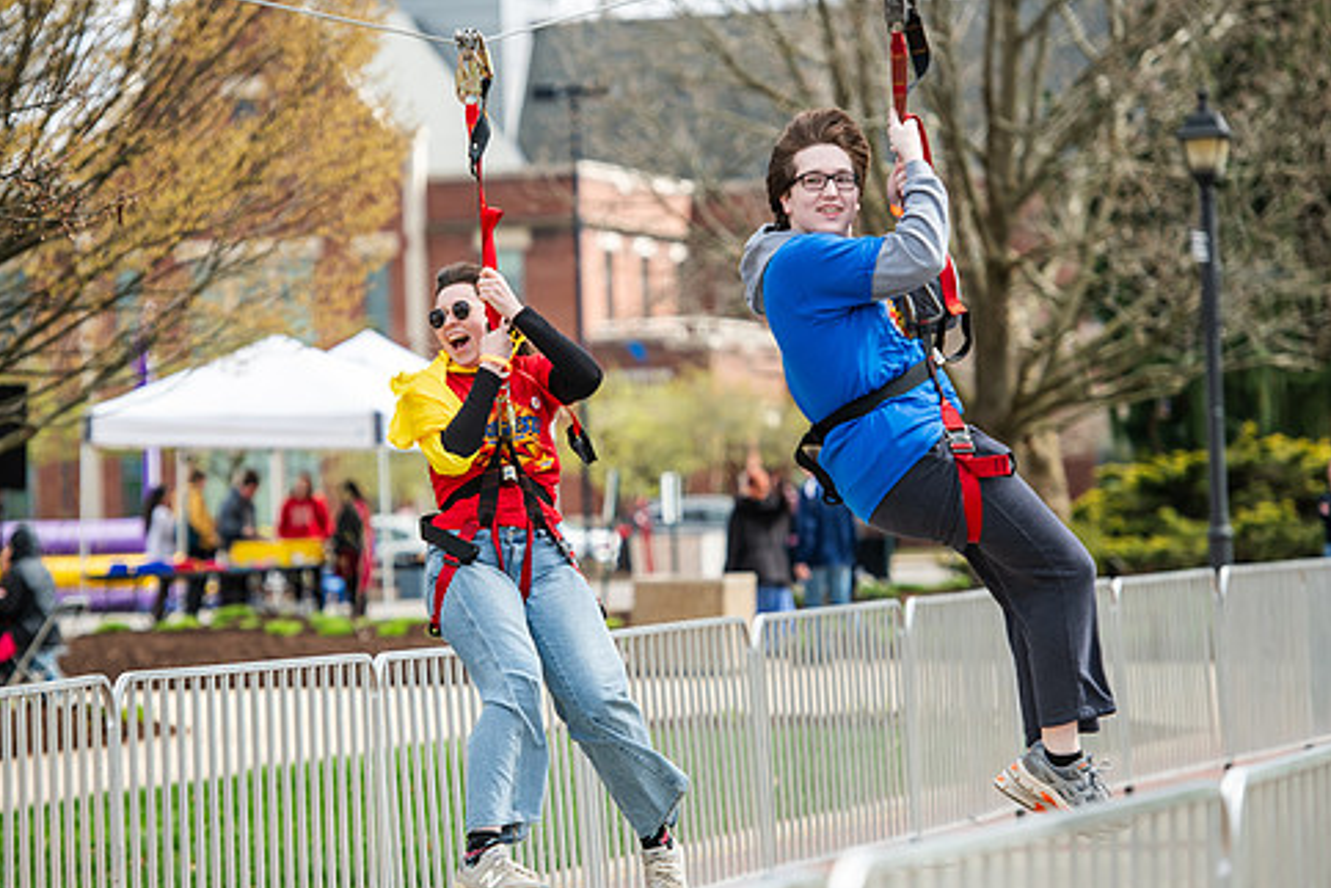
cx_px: 576
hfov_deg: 11.8
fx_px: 6433
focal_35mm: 174
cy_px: 465
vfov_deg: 7.9
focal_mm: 145
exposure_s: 1/1000
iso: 200
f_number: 3.5
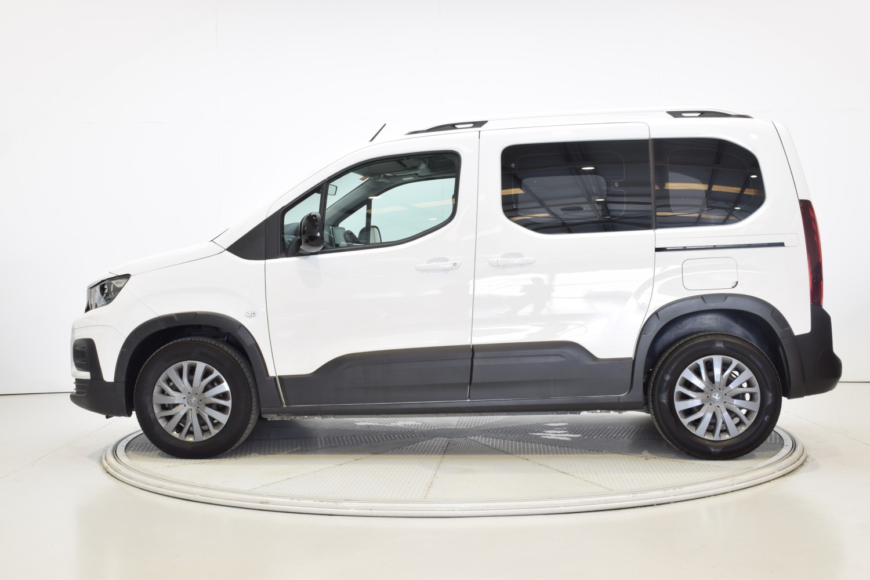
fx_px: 1051
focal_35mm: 44
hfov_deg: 45.0
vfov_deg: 30.8
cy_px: 290
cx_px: 435
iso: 100
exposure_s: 1/2
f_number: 14
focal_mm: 29
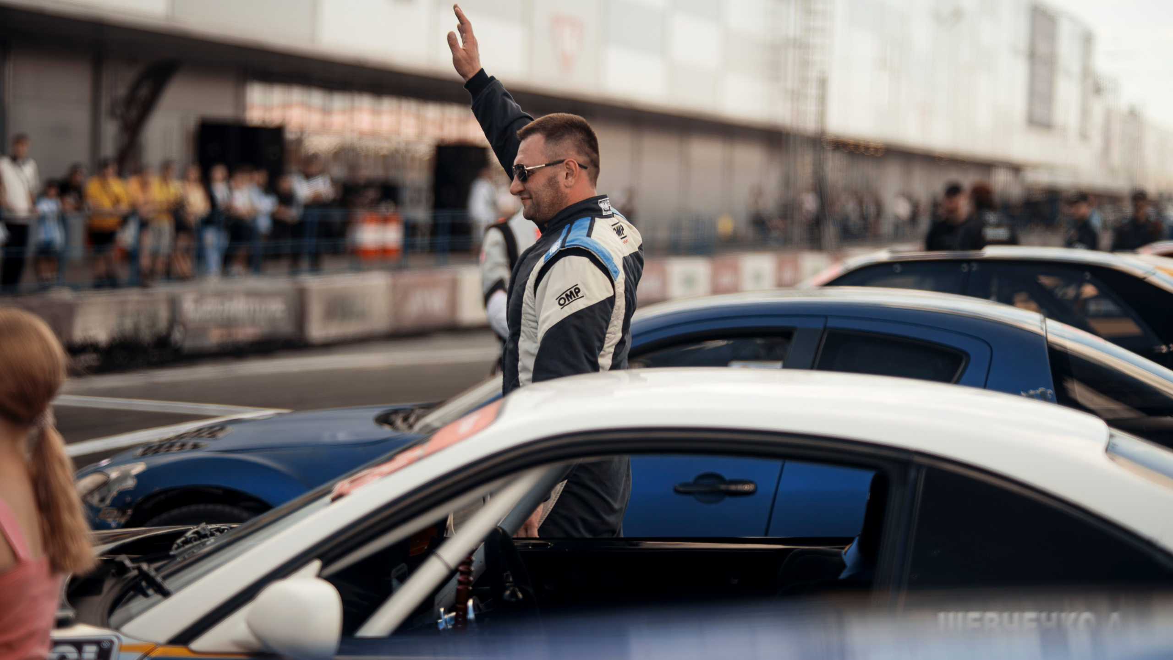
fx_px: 2770
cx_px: 586
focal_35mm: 89
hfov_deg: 23.9
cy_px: 305
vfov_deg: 13.6
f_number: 1.8
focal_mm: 85
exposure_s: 1/200
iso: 100
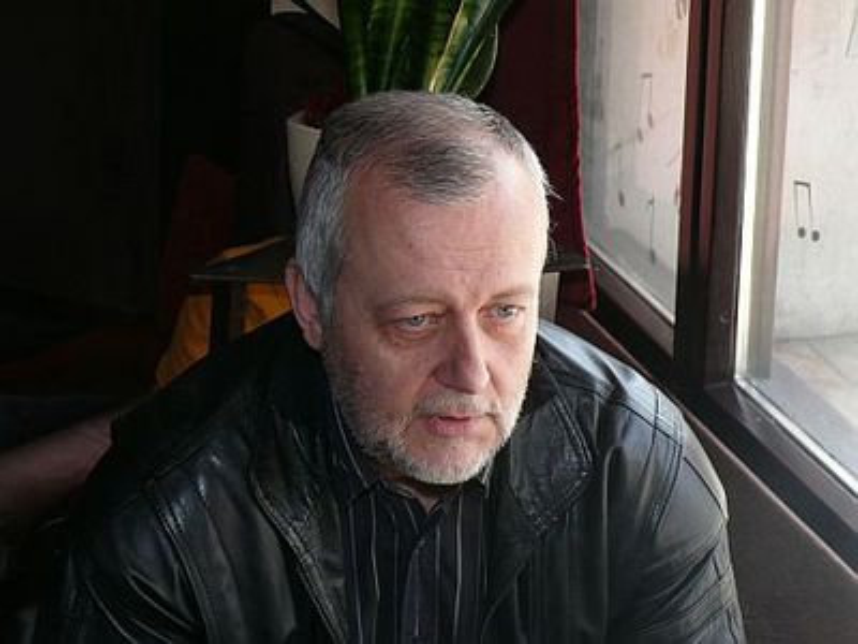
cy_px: 322
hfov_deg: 22.5
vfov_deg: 17.0
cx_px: 429
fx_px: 2156
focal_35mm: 87
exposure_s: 1/80
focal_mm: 12.2
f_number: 4
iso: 100
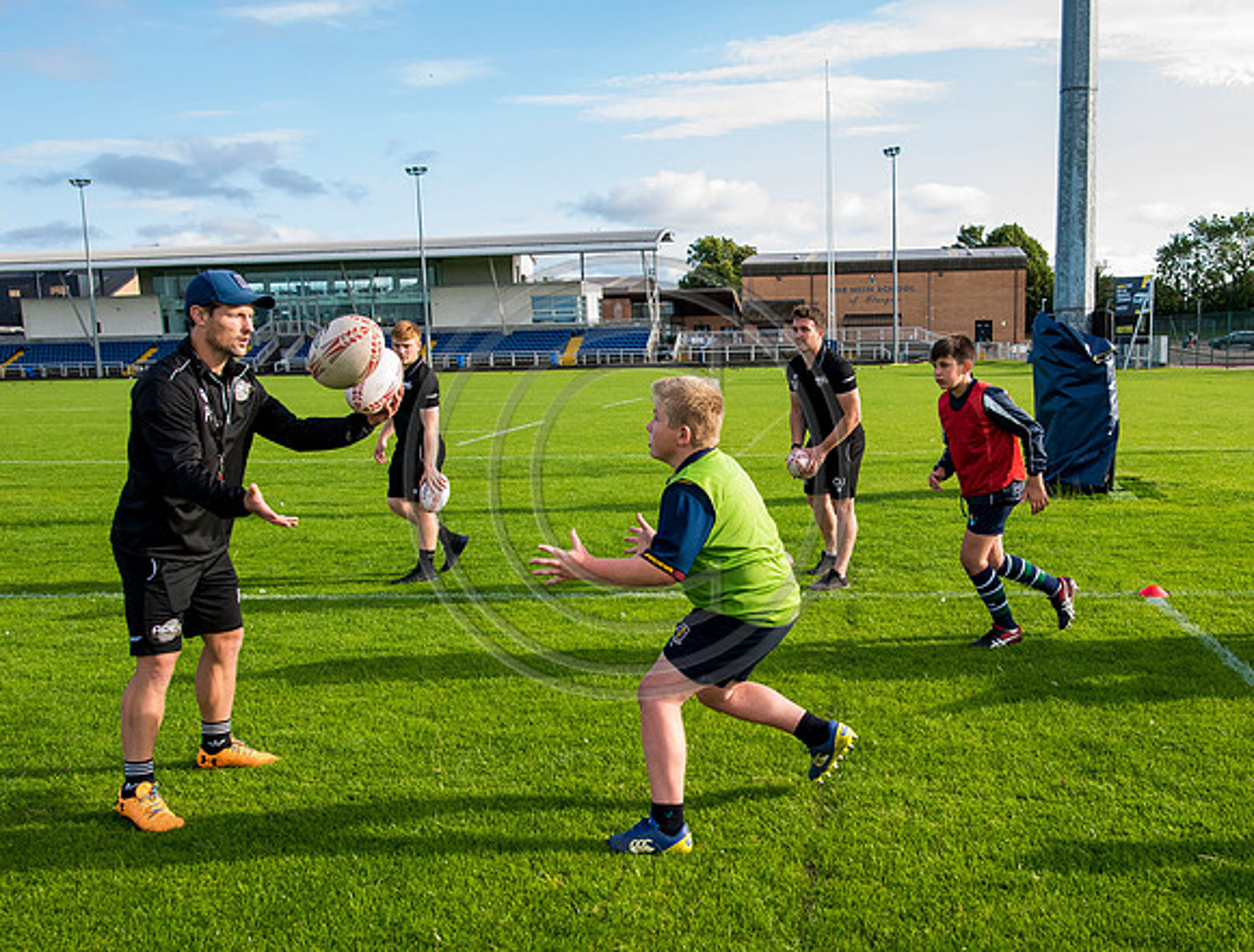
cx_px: 771
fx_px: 1067
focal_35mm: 29
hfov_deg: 60.2
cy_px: 535
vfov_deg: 48.0
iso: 800
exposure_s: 1/1000
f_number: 4.5
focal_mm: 20
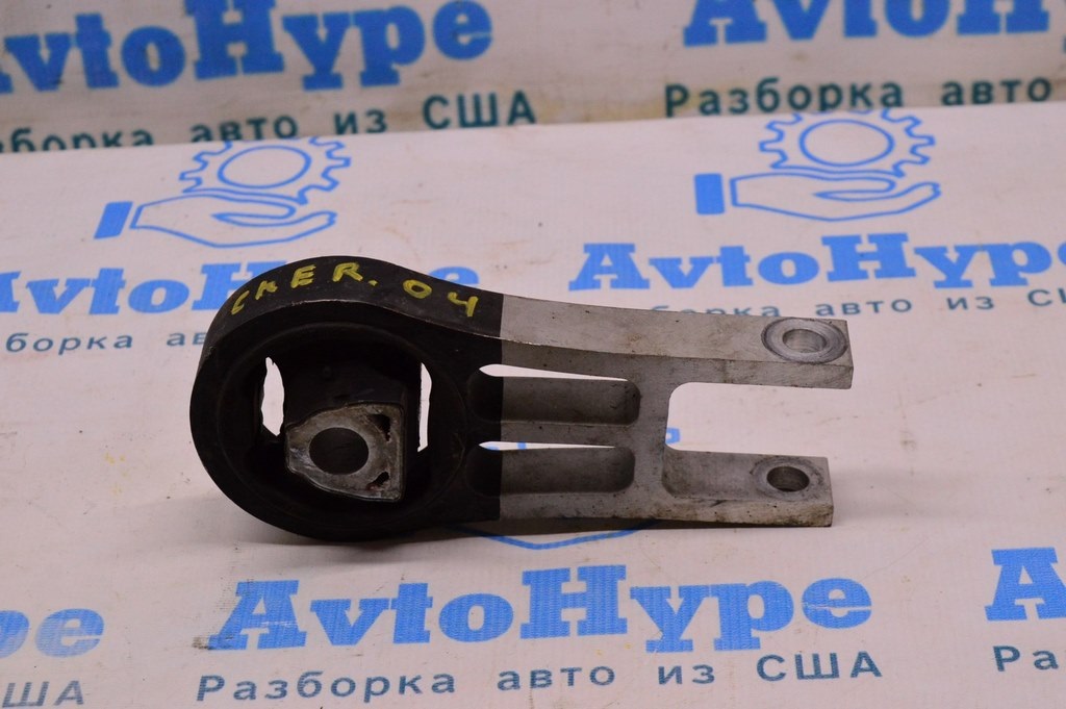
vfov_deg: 16.5
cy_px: 354
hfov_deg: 24.6
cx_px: 533
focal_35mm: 82
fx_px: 2441
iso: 1600
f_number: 8
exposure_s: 1/125
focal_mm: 55
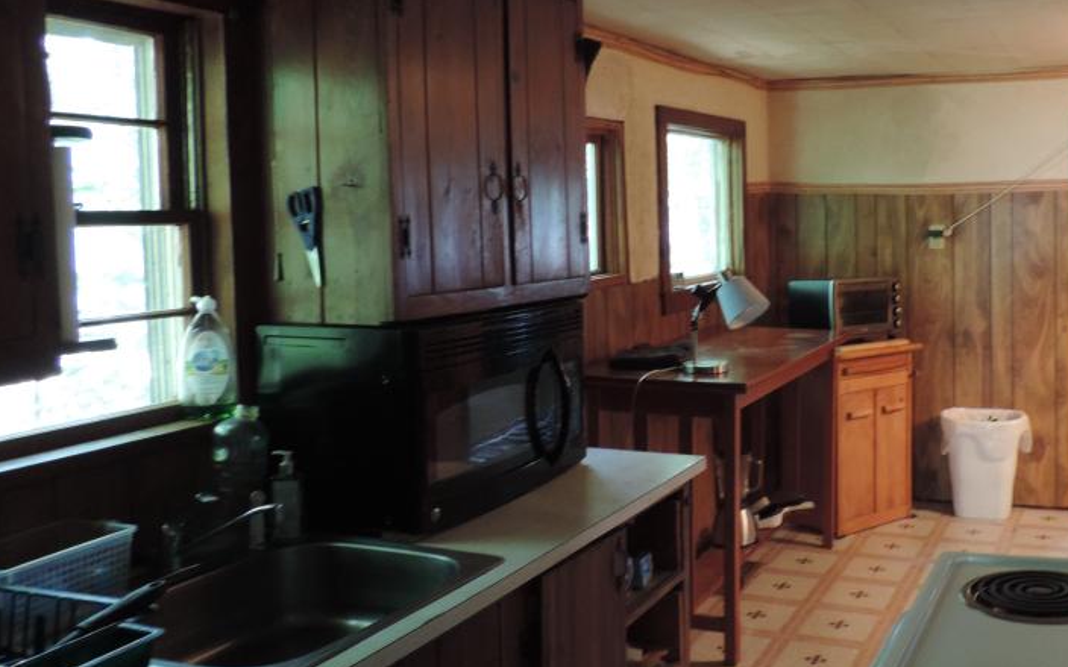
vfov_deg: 34.3
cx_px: 771
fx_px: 1077
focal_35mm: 37
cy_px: 261
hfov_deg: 51.0
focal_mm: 4.3
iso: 400
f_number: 3
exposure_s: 1/8
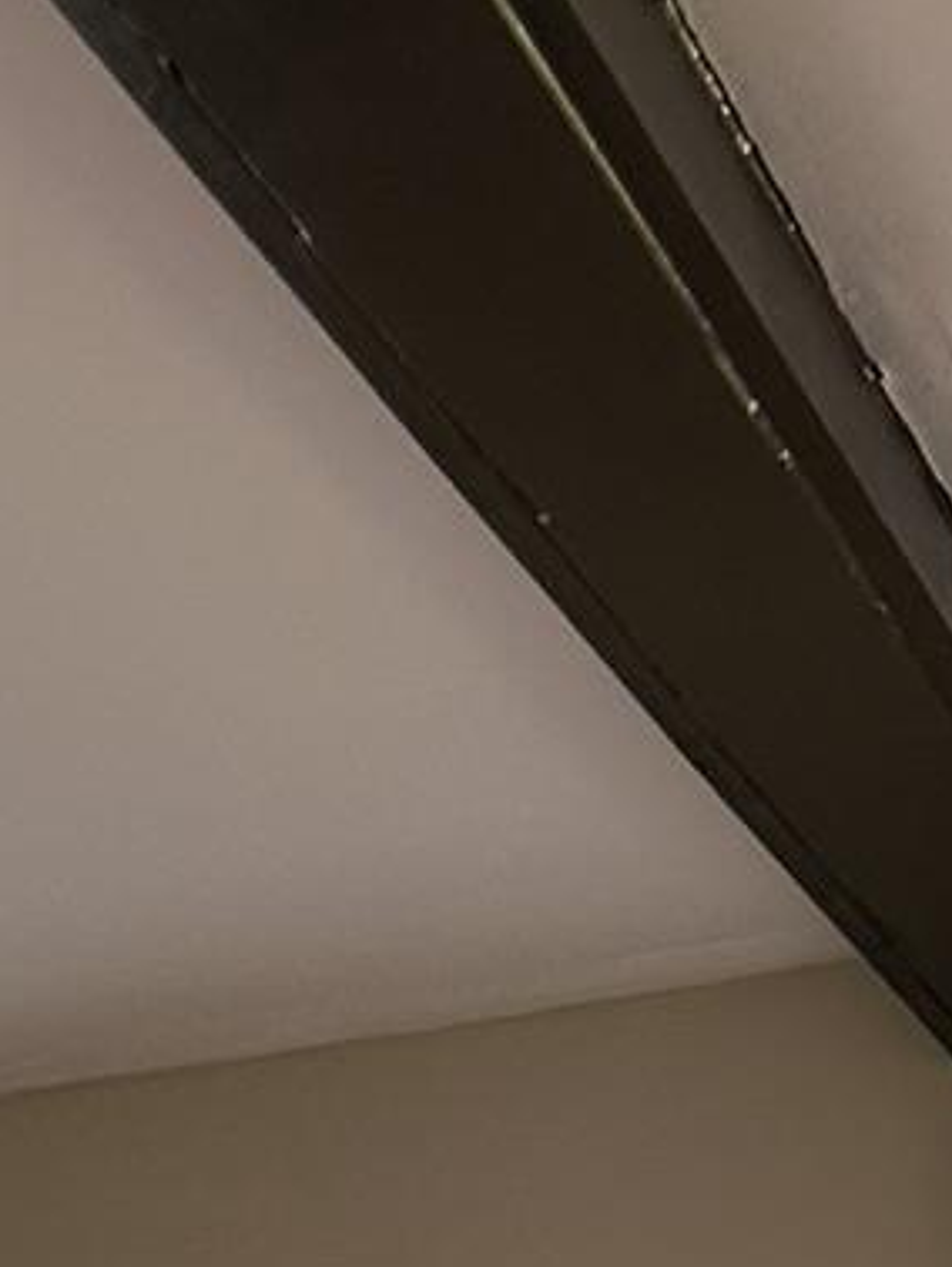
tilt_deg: -10.6
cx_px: 828
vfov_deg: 11.9
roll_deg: -1.5
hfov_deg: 11.4
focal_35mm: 130
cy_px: 3157
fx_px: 4762
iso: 100
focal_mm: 6.86
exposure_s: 1/121
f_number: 1.78
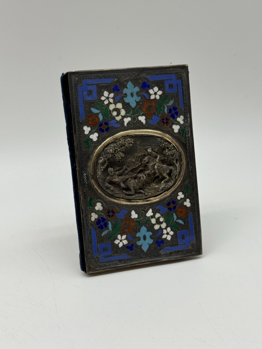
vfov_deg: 39.7
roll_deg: +1.2
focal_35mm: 48
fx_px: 484
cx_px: 131
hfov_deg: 30.3
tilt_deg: -20.2
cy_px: 174
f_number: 1.78
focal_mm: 6.76
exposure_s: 1/514
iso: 64
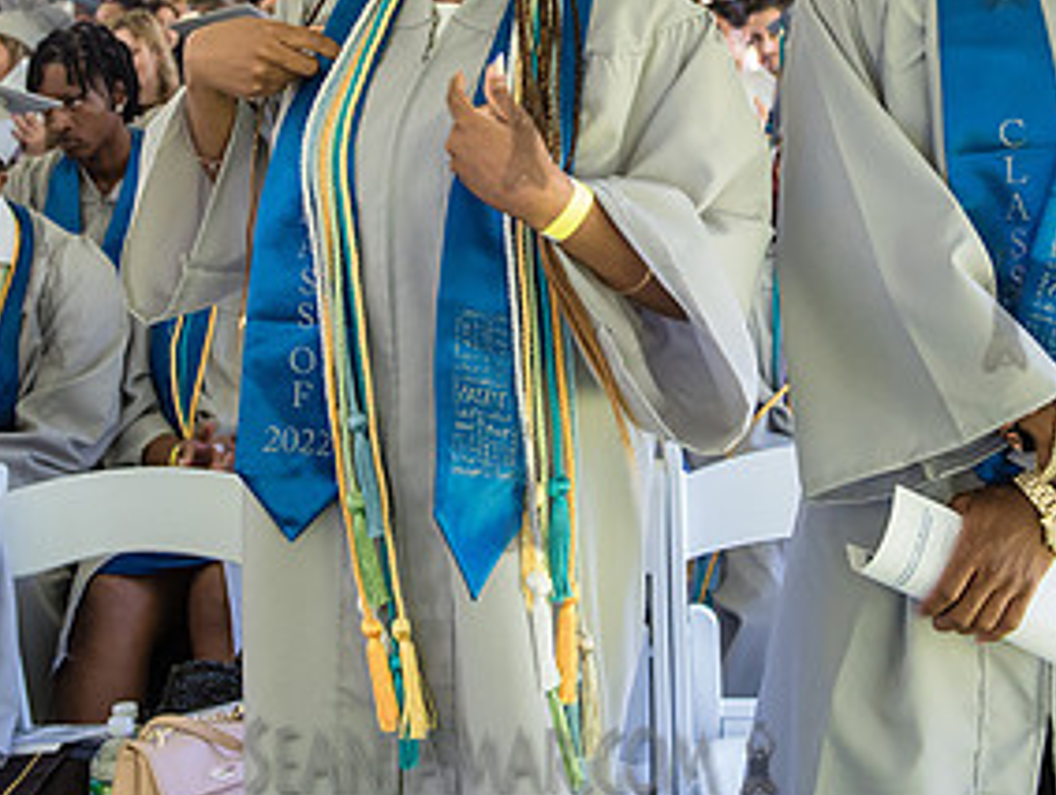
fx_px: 1863
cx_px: 522
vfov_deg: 23.6
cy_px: 125
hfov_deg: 31.6
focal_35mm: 61
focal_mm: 31
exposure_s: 1/400
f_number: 4
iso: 2500
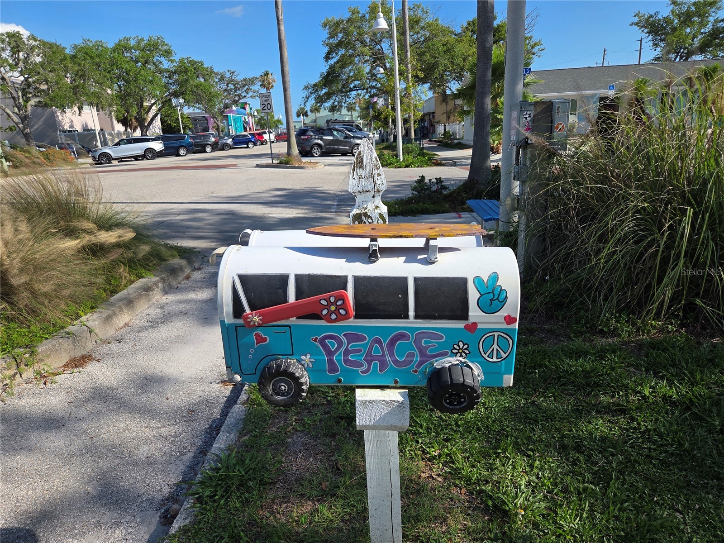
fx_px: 481
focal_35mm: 23
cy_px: 272
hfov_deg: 73.9
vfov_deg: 58.9
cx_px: 362
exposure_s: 1/4460
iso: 80
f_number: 1.8
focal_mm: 5.4
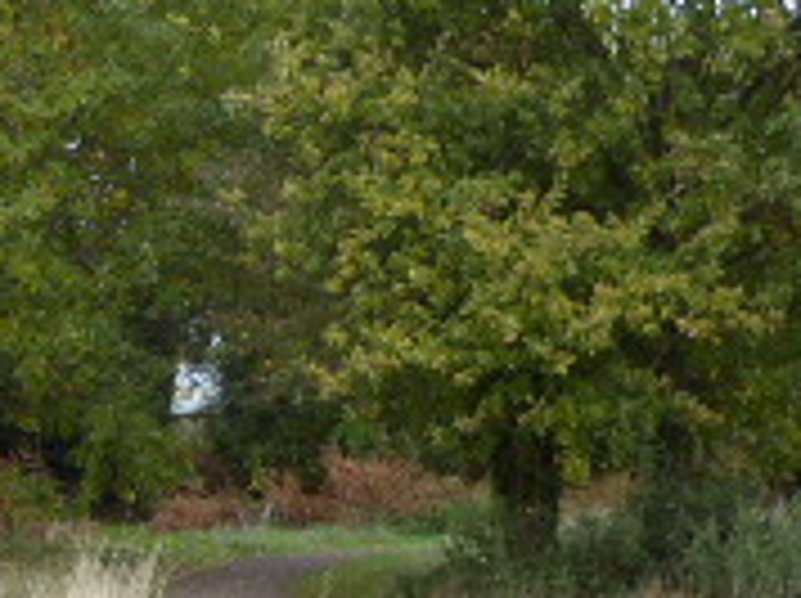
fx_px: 2080
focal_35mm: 90
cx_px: 230
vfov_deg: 16.4
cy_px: 310
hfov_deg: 21.7
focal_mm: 4.3
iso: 125
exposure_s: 1/60
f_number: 3.3
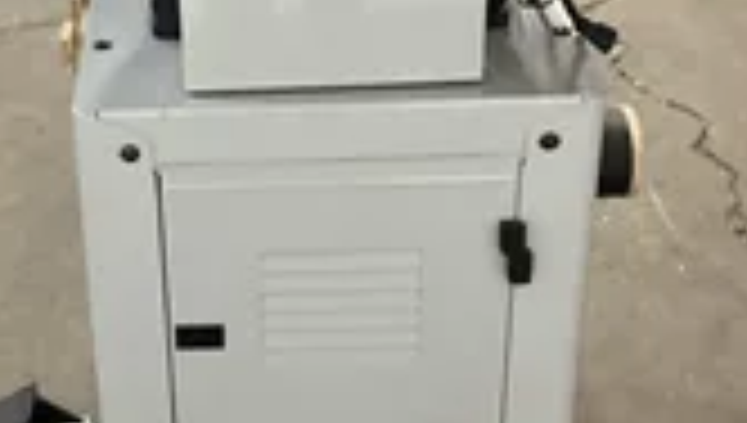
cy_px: 112
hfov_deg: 27.7
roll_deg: +3.5
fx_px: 1508
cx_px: 266
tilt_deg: -30.5
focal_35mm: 76
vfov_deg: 15.9
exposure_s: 1/37
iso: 320
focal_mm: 3
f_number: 1.8
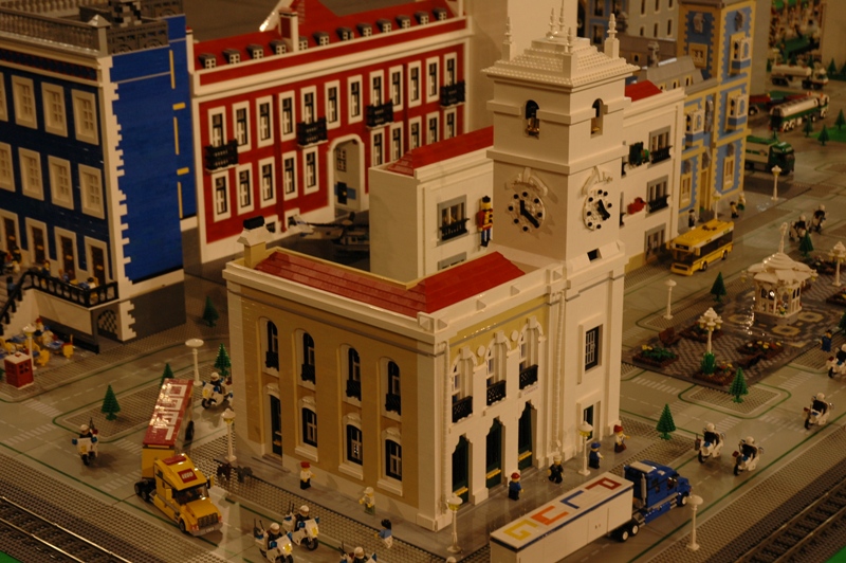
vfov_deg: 20.6
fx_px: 1550
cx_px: 423
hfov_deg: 30.5
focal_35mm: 66
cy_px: 282
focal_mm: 44
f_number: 4.5
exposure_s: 1/80
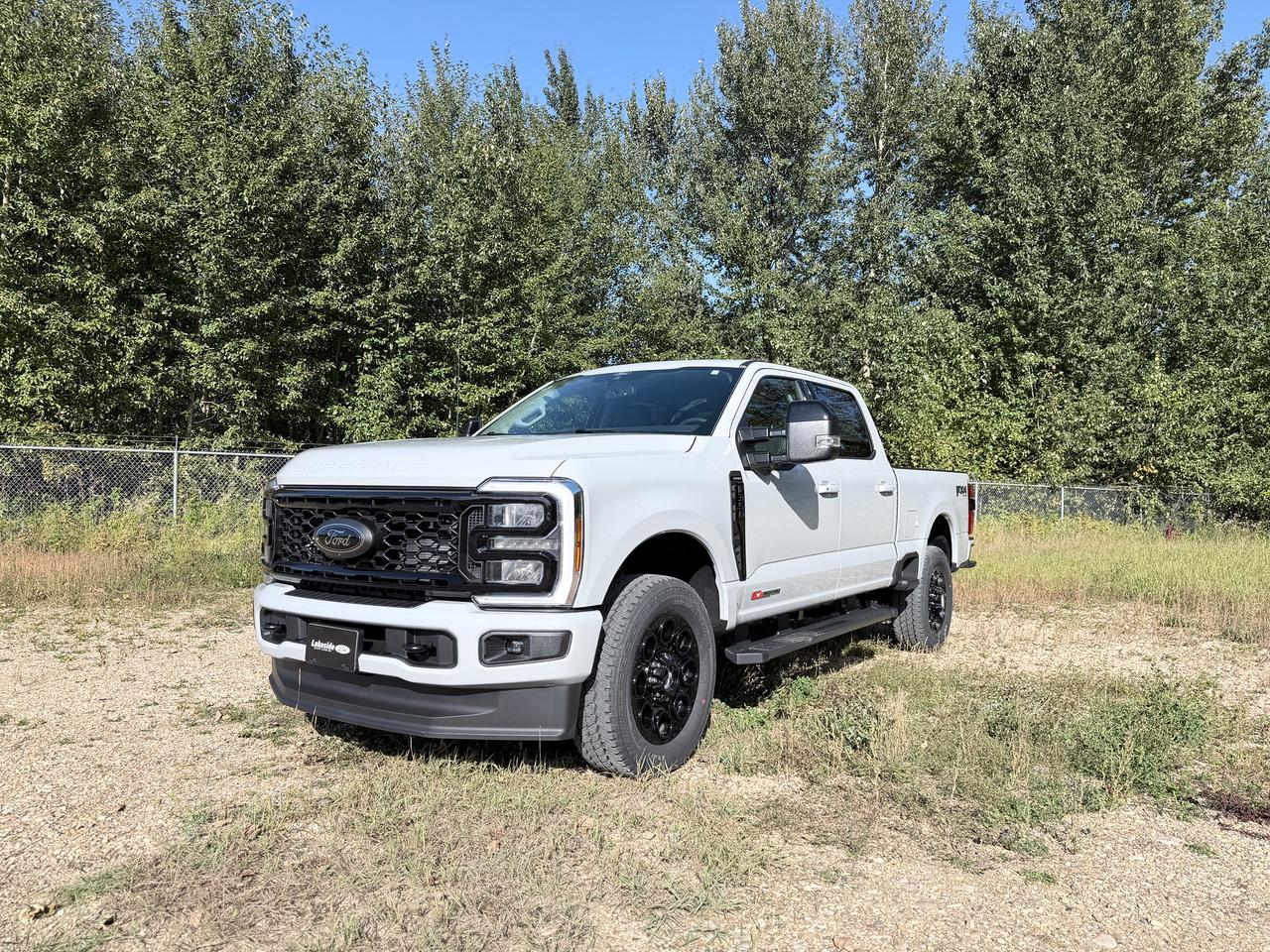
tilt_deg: +0.4
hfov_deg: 71.6
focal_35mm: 24
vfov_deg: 56.8
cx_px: 635
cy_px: 476
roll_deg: -0.3
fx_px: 881
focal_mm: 6.76
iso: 80
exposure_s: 1/3953
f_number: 1.78
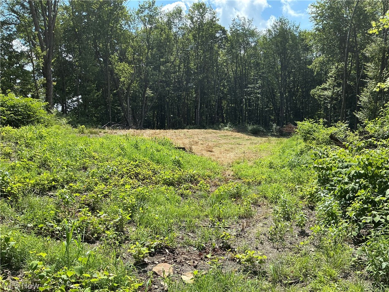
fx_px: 315
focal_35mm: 28
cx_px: 194
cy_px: 146
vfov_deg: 49.7
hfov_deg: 63.4
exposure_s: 1/869
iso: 25
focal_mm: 3
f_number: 1.8
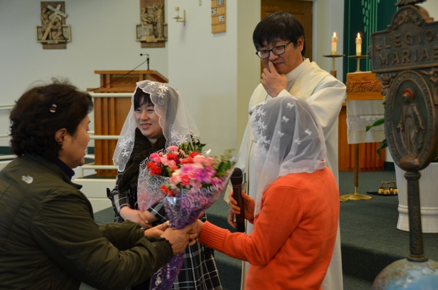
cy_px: 145
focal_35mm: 60
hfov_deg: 33.5
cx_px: 219
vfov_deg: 22.5
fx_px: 729
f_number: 4.5
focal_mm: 40
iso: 800
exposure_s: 1/30
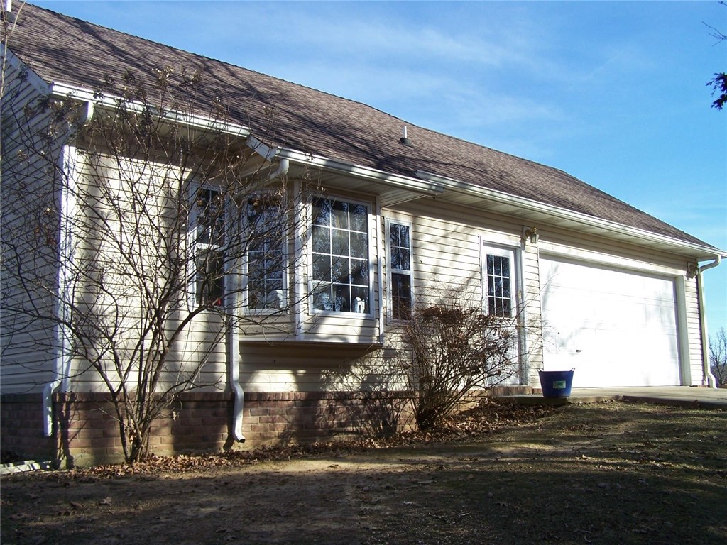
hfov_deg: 49.0
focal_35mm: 38
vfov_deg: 37.7
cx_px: 364
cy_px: 272
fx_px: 798
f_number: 4
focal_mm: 6.3
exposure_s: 1/250
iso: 64
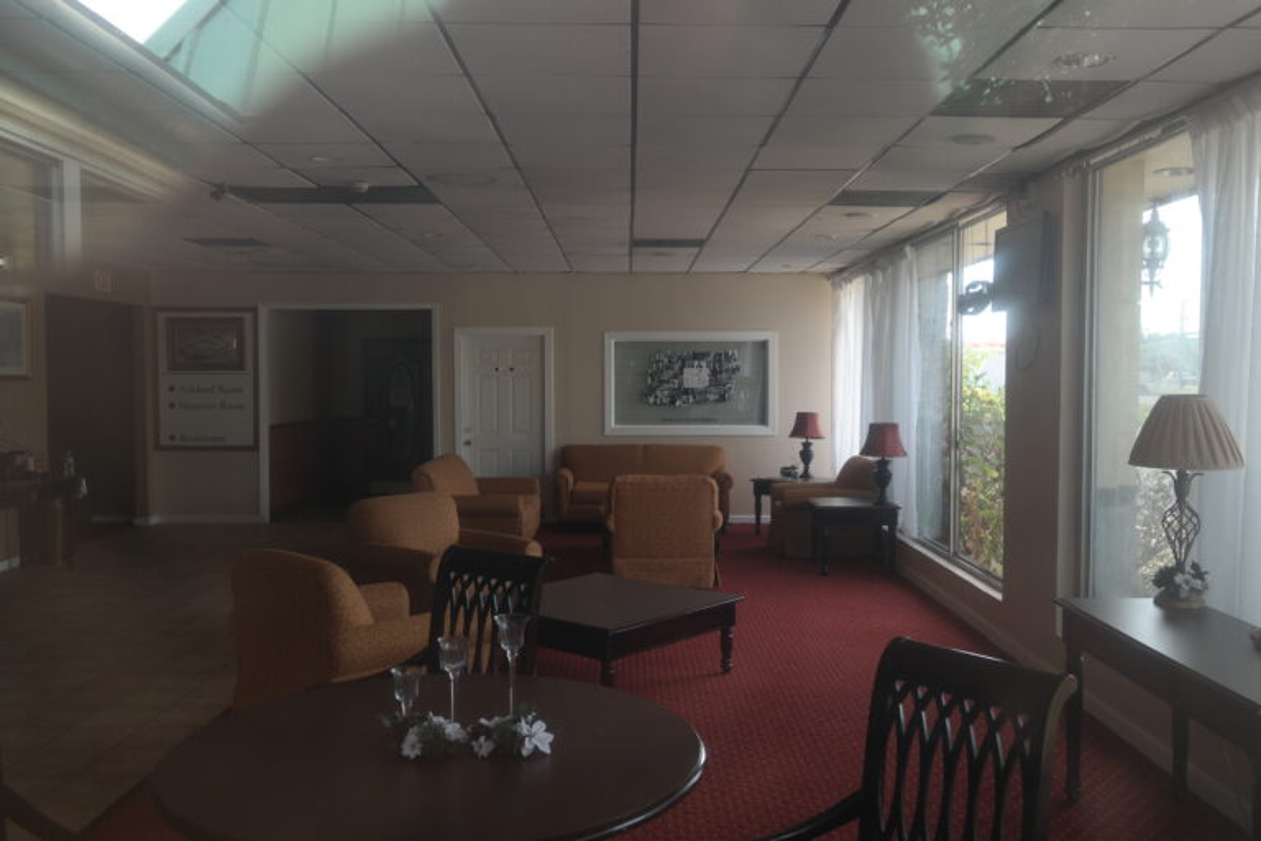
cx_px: 630
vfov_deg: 43.6
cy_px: 420
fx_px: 1051
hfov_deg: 61.9
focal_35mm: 30
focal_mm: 20
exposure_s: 1/80
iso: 200
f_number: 3.5
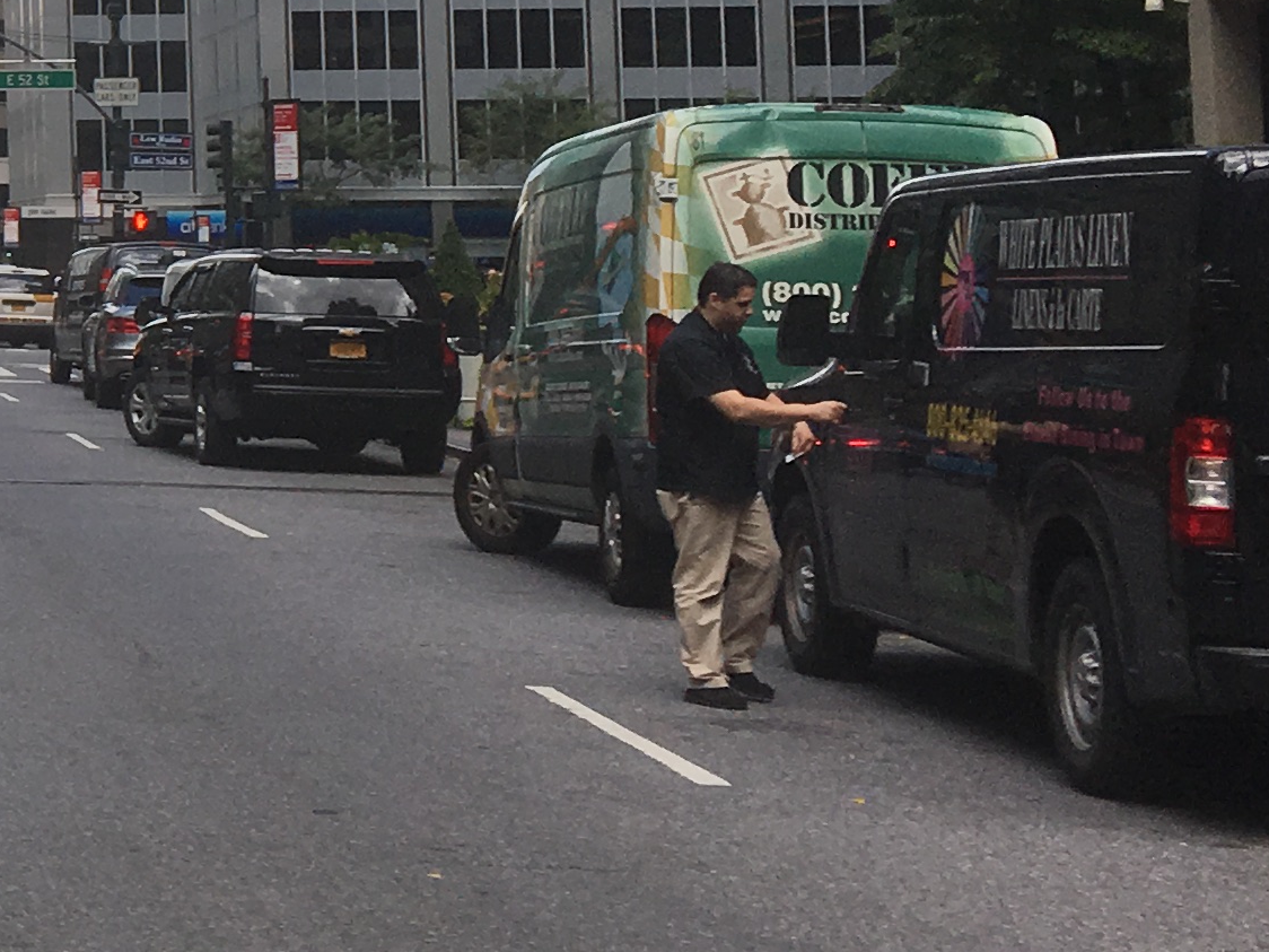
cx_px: -711
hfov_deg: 16.9
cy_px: -69
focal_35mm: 104
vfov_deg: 14.0
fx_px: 3813
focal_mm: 4.15
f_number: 2.2
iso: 25
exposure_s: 1/761
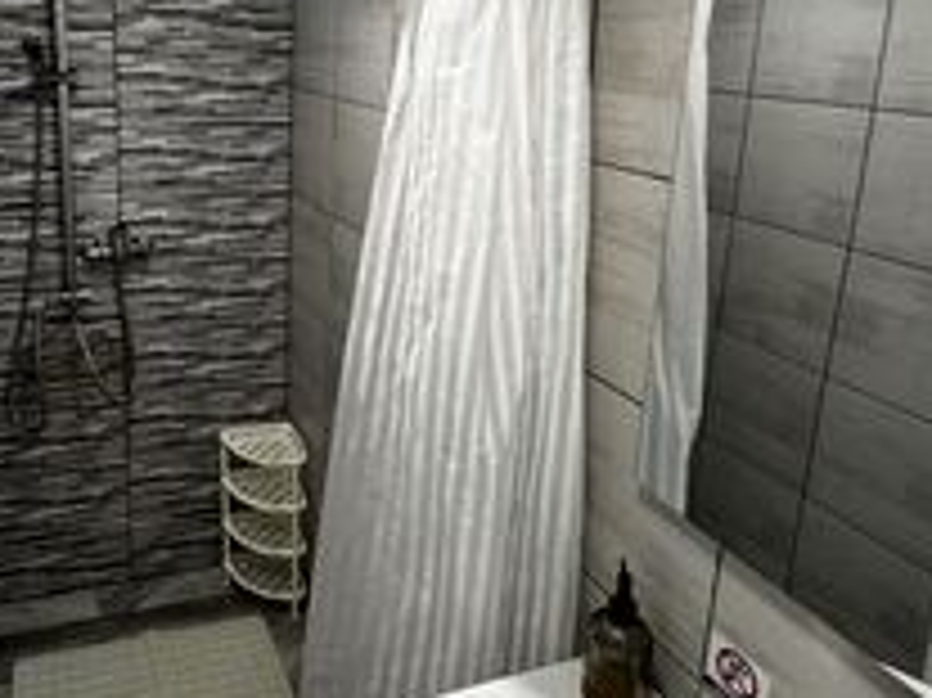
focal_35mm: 30
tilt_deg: -12.5
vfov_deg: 45.7
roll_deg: +0.0
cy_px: 205
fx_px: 807
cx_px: 248
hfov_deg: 57.3
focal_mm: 2.22
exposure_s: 1/99
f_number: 2.2
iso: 64
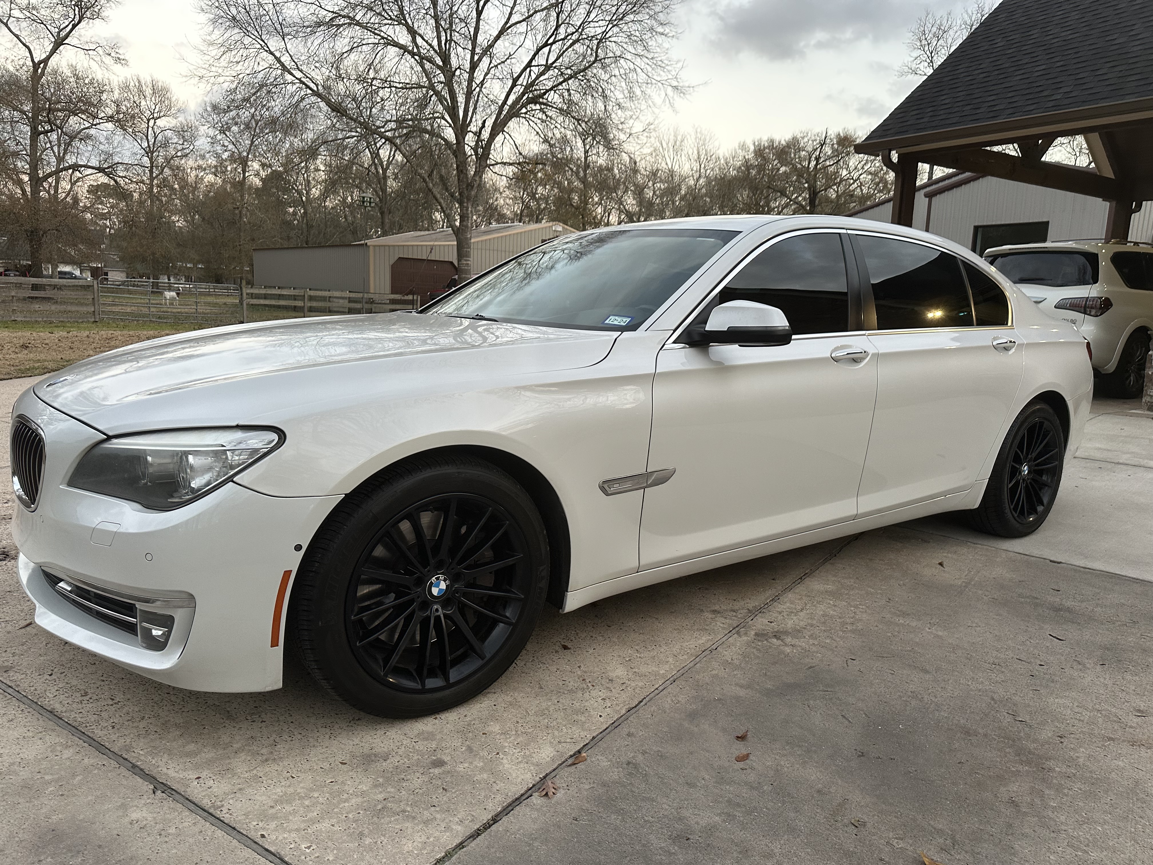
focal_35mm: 24
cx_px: 576
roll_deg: -2.3
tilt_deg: -9.5
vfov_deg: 56.8
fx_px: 799
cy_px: 432
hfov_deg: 71.6
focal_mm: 6.86
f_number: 1.78
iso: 200
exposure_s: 1/121
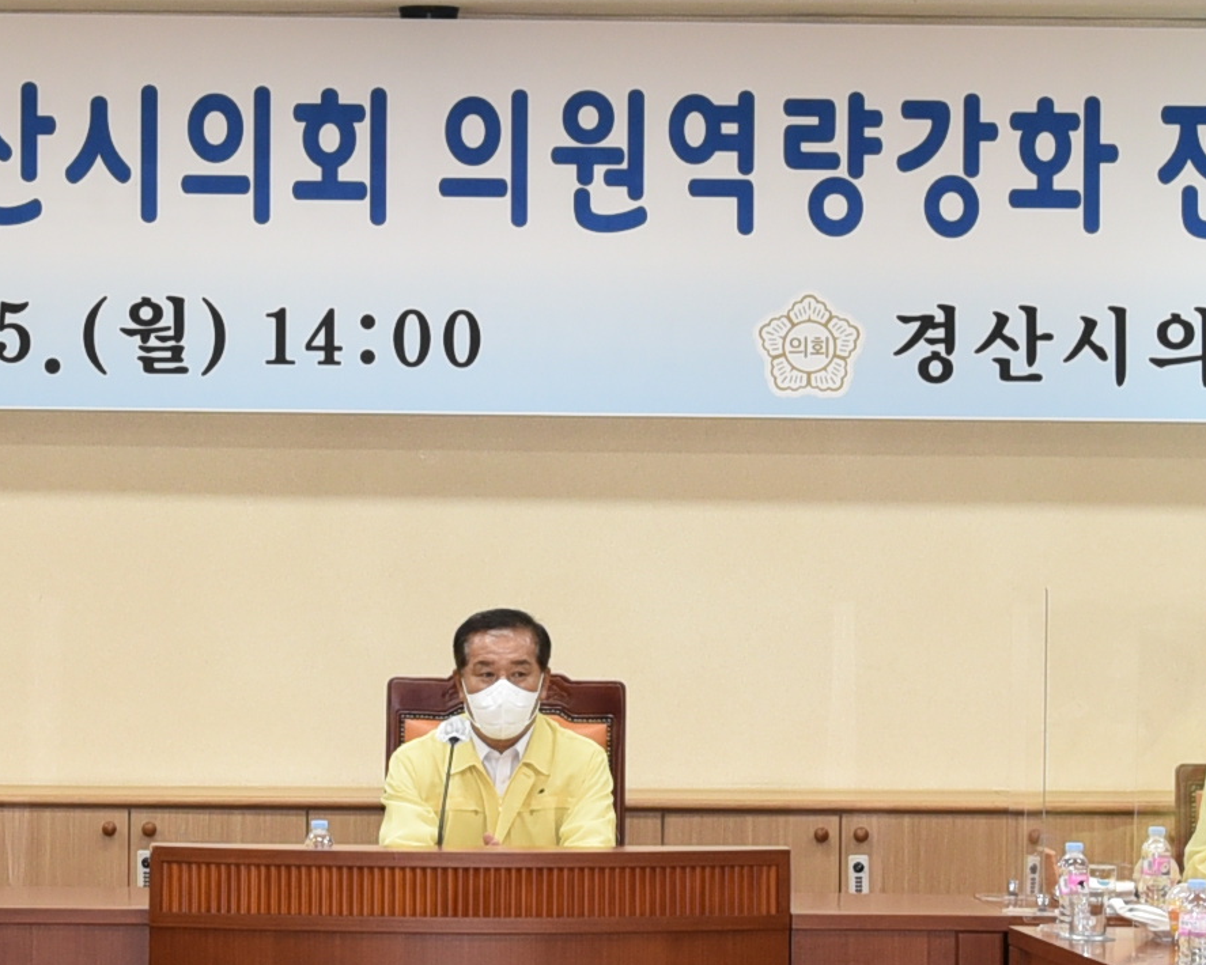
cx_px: 487
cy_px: 568
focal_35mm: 148
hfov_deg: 13.0
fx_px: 5284
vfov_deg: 10.4
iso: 800
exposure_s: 1/100
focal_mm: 31
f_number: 5
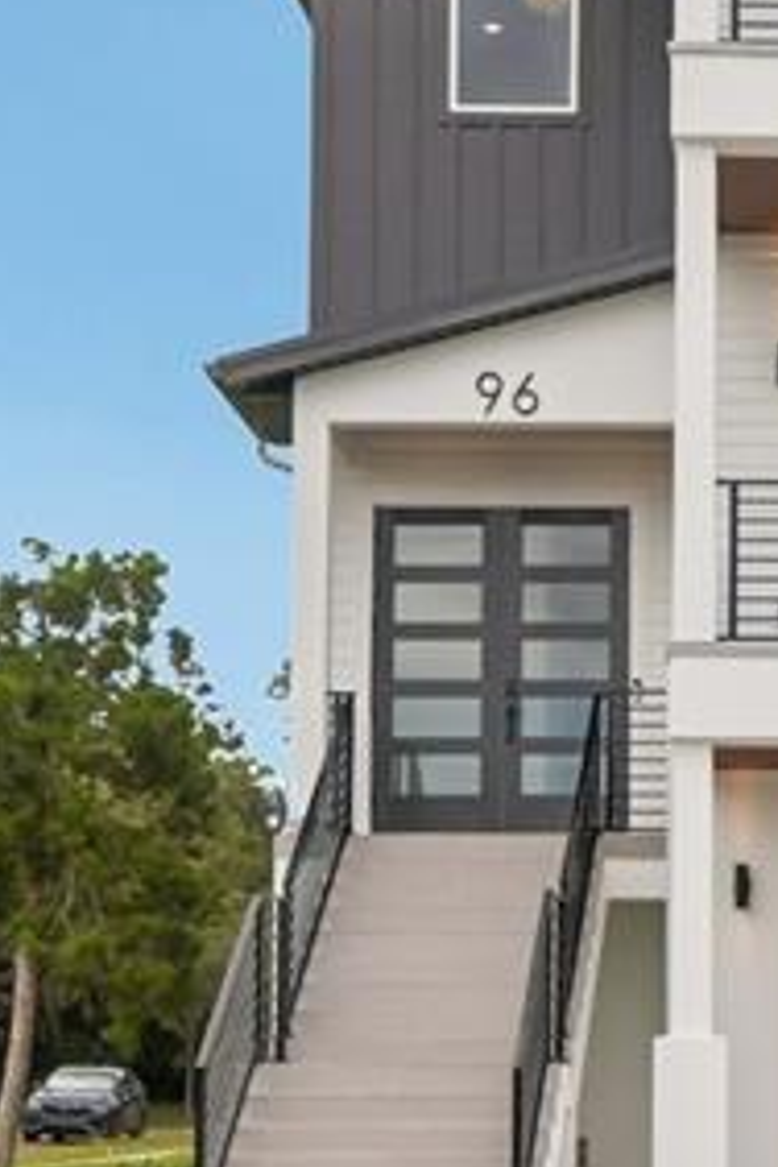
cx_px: 1233
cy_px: 360
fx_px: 2820
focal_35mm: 87
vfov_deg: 23.2
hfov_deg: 14.5
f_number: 8
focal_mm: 24
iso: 400
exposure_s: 1/1600
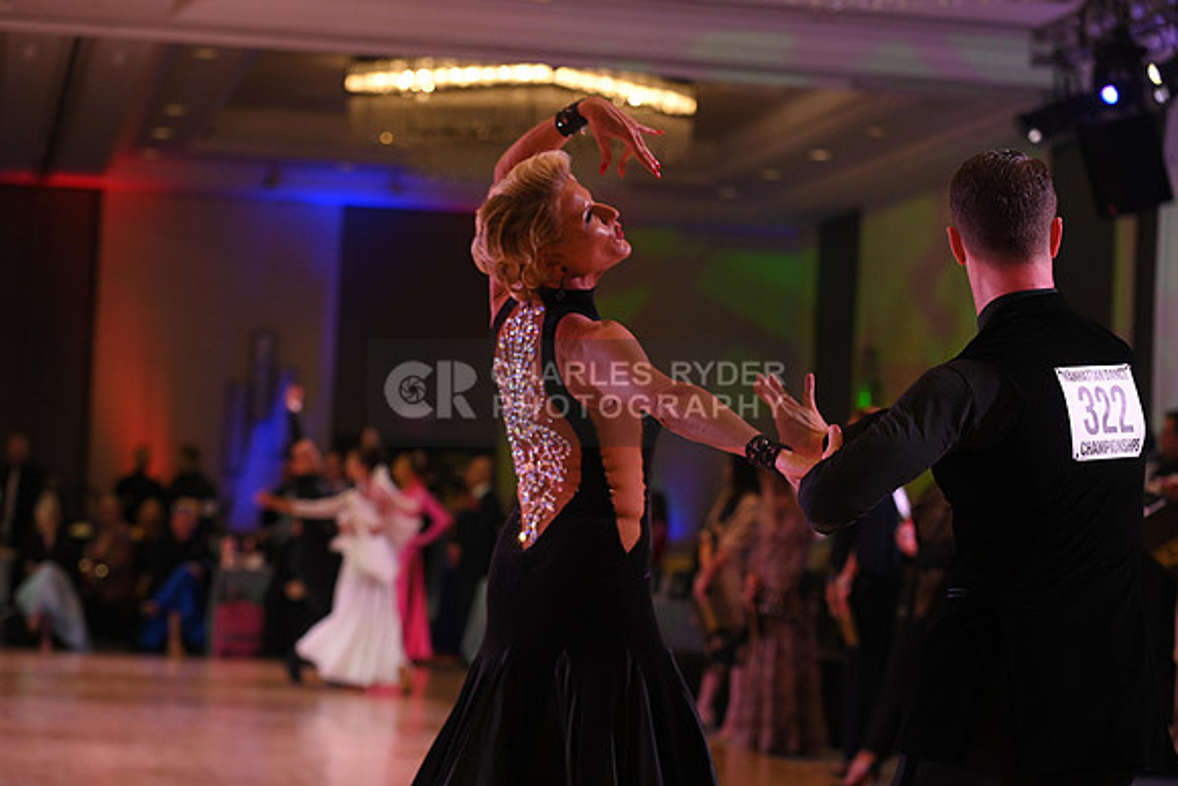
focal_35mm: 102
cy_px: 393
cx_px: 589
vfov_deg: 13.4
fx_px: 3338
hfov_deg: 20.0
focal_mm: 102
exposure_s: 1/250
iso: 1600
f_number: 5
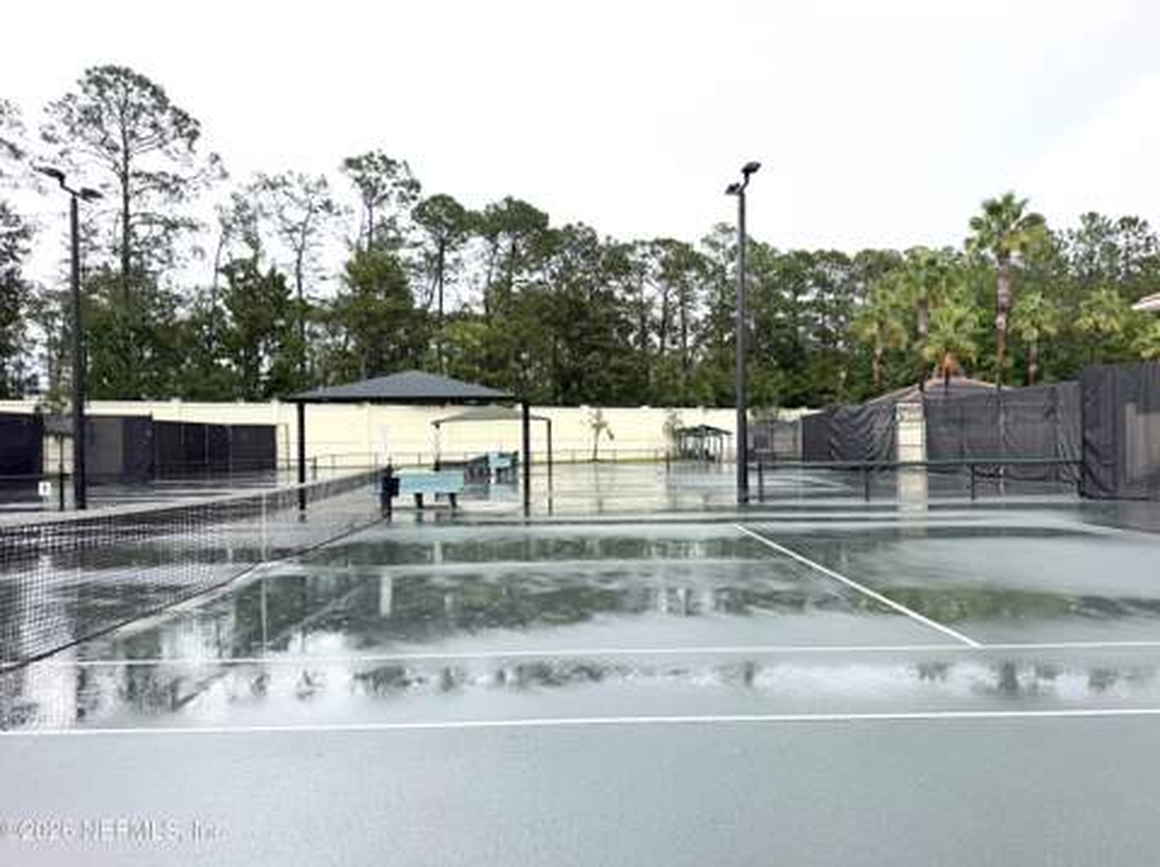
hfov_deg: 71.7
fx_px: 803
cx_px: 580
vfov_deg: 56.7
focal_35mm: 24
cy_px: 434
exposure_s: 1/2110
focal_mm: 6.76
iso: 100
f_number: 1.78
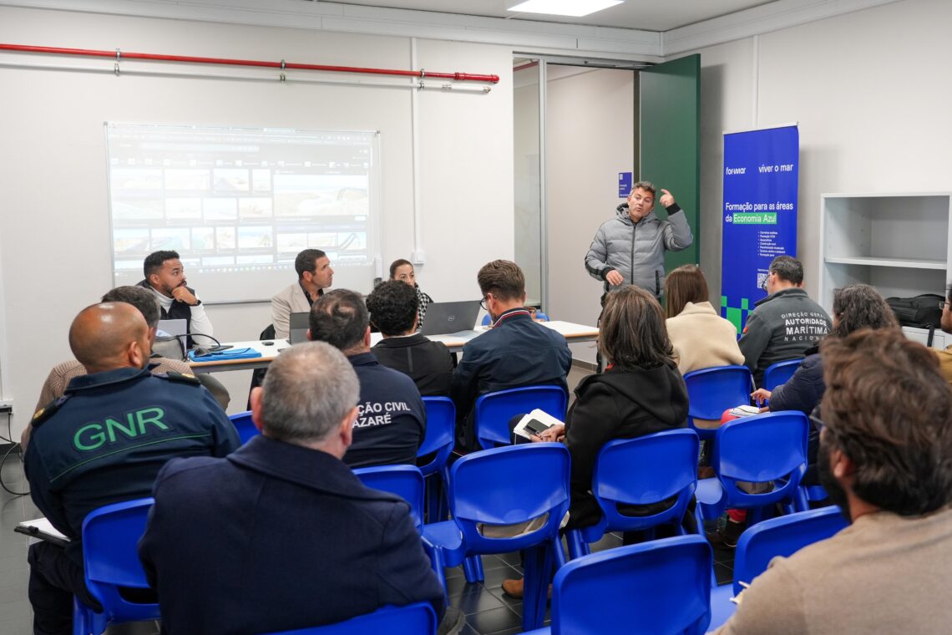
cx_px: 476
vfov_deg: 42.3
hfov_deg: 60.3
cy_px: 318
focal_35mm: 31
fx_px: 820
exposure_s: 1/160
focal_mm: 31
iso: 1250
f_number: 4
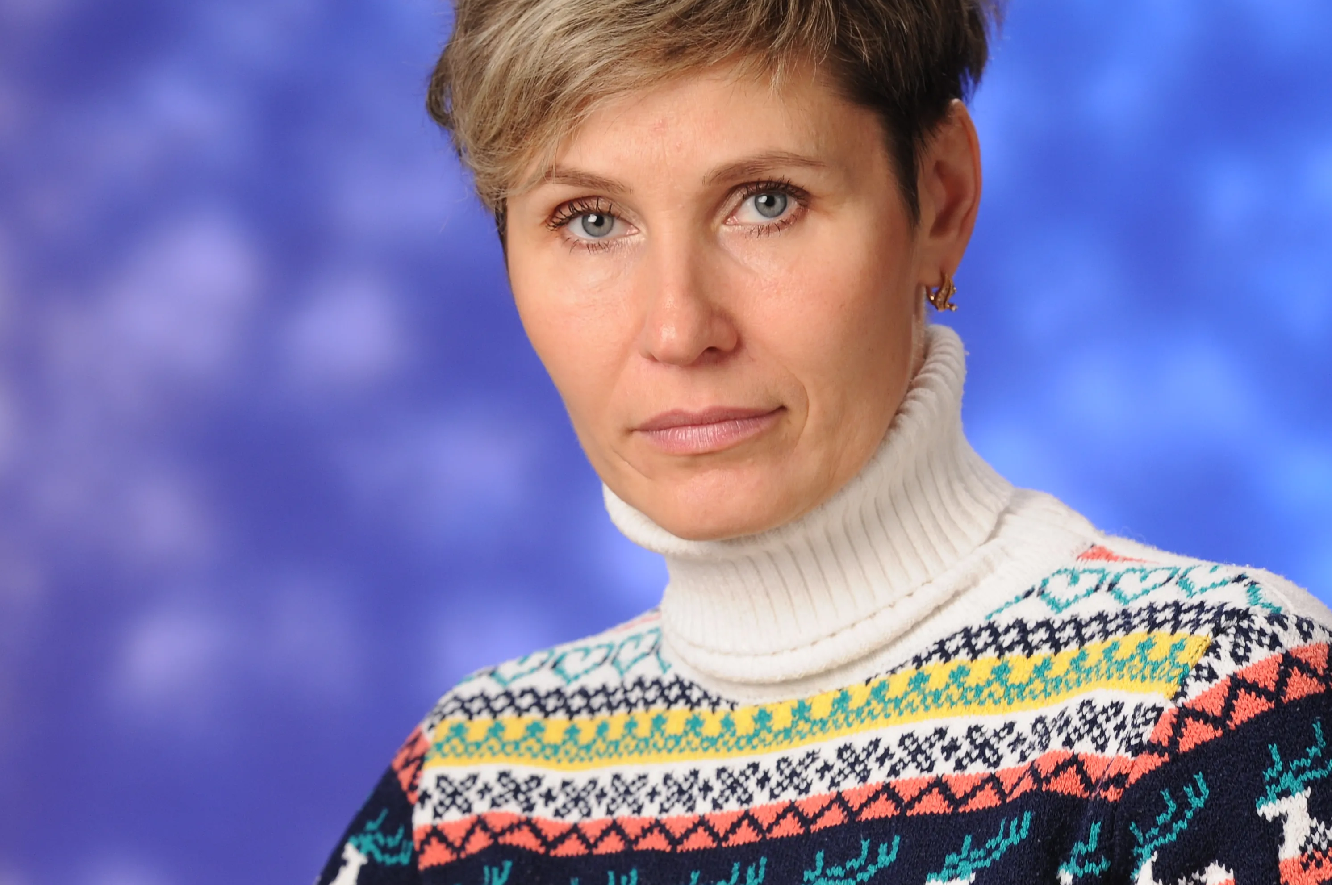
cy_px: 343
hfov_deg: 5.8
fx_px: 13147
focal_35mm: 356
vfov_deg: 3.9
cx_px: 693
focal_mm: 165
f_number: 4.5
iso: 200
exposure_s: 1/200
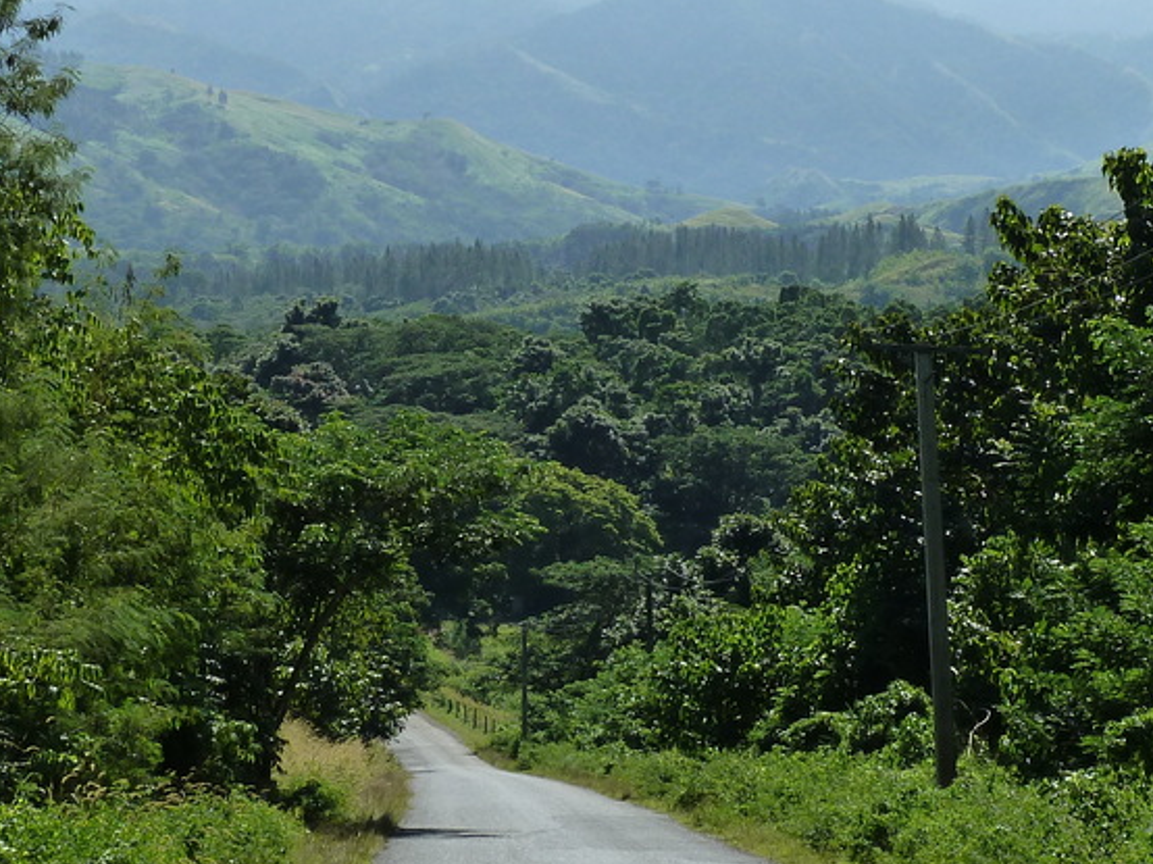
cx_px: 581
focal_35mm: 104
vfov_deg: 14.2
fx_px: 3463
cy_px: 298
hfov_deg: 18.9
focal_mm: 7.9
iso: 125
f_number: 5
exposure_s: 1/500
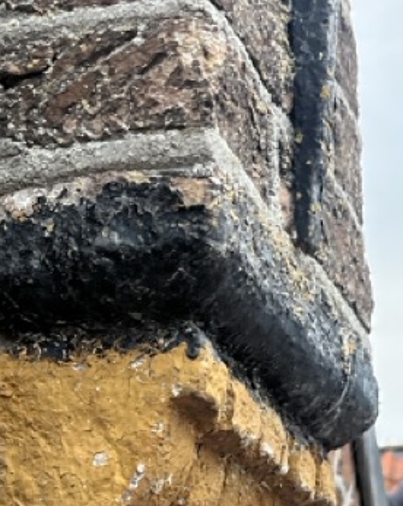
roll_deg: -1.3
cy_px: 589
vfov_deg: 19.3
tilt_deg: +5.0
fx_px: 1404
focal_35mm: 94
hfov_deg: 16.3
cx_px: 191
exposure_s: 1/121
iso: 100
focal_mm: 5.1
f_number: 1.6
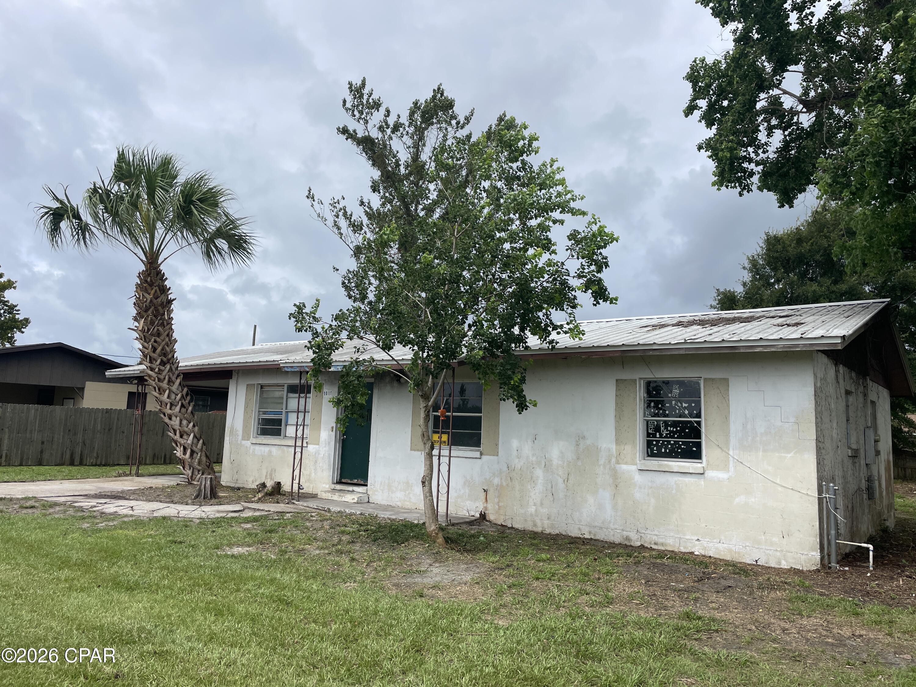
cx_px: 458
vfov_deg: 53.1
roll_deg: -1.5
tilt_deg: +8.4
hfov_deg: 67.3
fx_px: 688
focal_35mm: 26
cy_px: 344
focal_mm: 4.2
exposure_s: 1/4464
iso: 32
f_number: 1.6
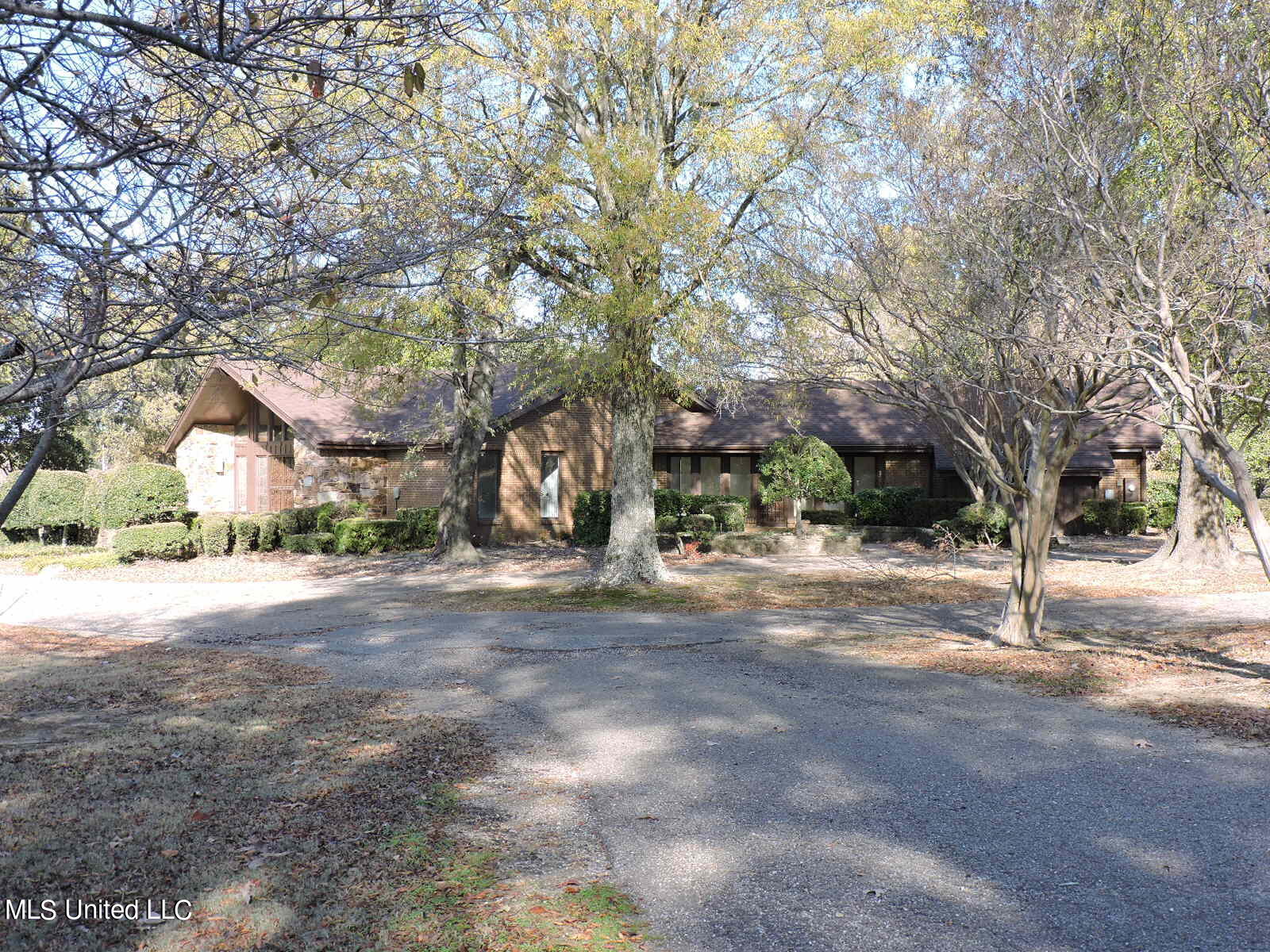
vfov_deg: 33.6
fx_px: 1578
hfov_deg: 43.9
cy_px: 476
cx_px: 635
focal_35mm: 43
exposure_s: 1/200
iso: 100
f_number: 3.4
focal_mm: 7.7
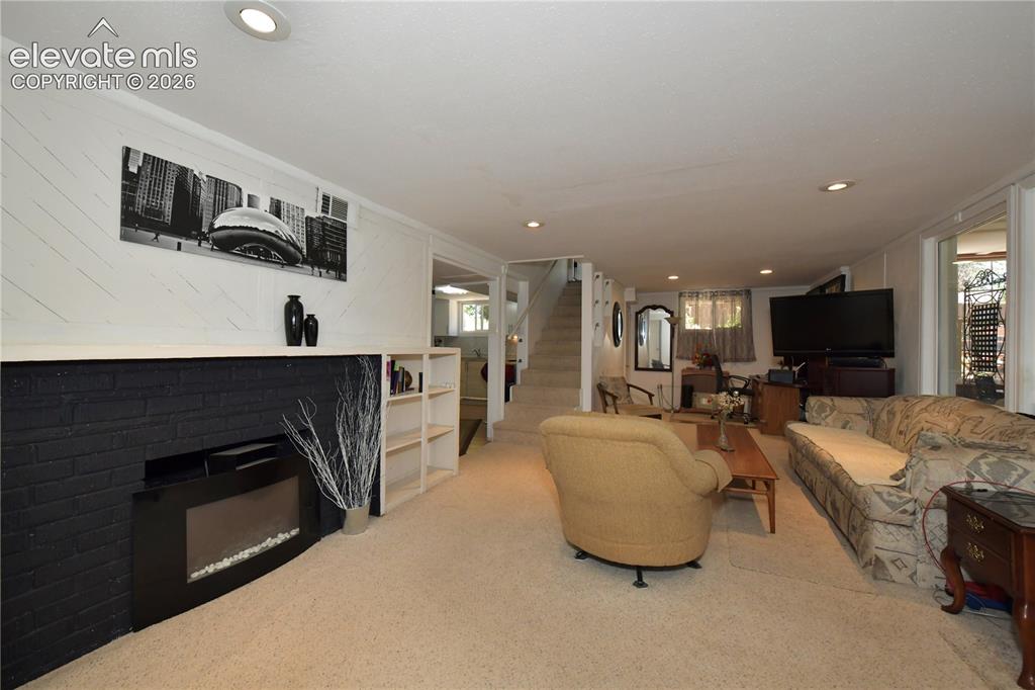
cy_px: 345
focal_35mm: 14
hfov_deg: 104.3
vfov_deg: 81.2
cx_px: 518
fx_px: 402
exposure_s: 1/250
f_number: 8
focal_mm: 14
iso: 1250
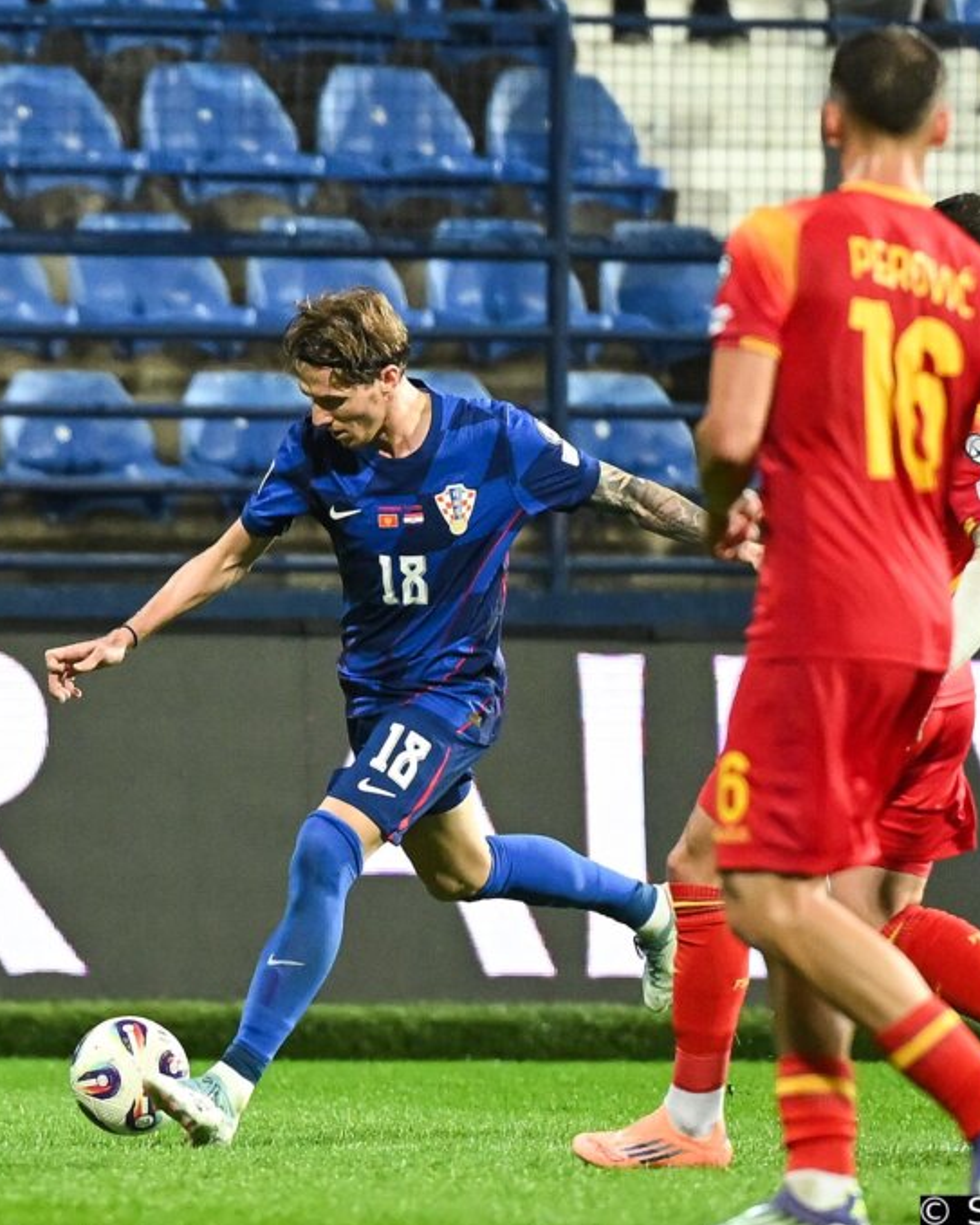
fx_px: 10263
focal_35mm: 283
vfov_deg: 6.8
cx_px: 509
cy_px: 612
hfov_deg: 5.5
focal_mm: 200
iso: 4000
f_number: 2.8
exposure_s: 1/1600
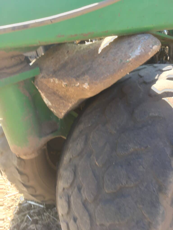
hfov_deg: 48.2
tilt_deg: -25.8
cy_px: 115
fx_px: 193
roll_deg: -4.1
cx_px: 86
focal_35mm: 29
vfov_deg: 61.7
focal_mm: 4.15
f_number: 2.2
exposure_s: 1/120
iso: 32
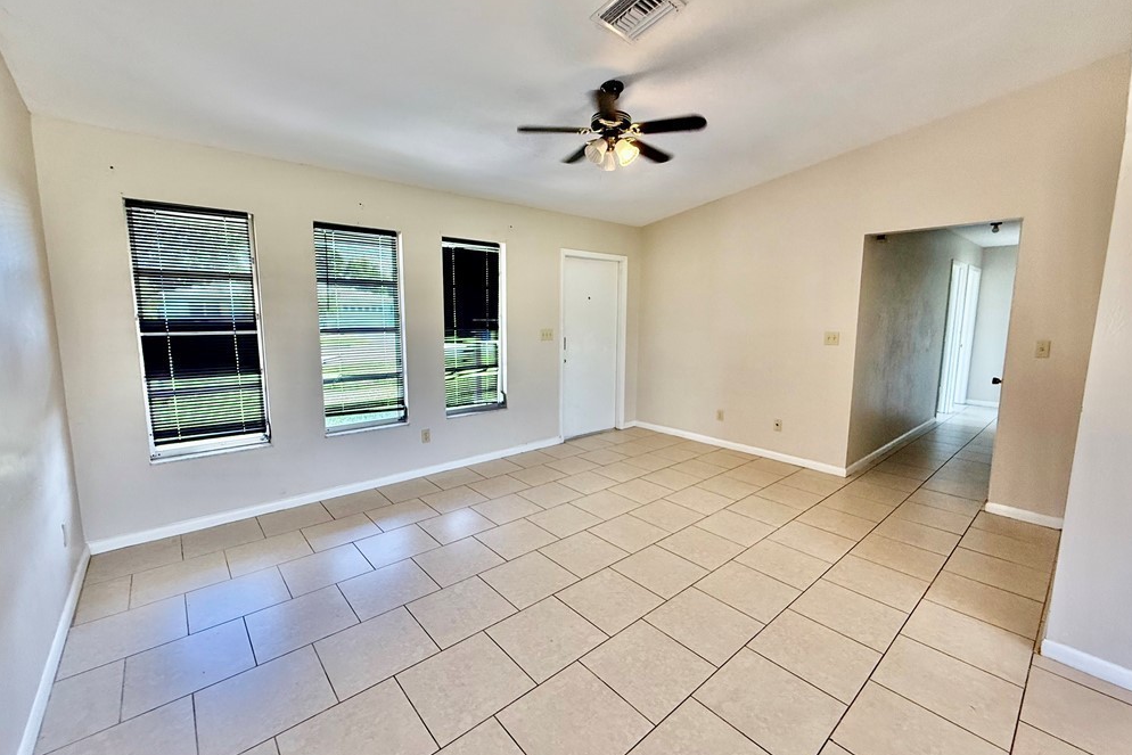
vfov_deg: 77.3
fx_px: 472
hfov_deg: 100.4
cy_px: 371
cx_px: 564
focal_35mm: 15
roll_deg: -1.2
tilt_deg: -6.7
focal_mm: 2.22
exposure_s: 1/120
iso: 200
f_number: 2.2
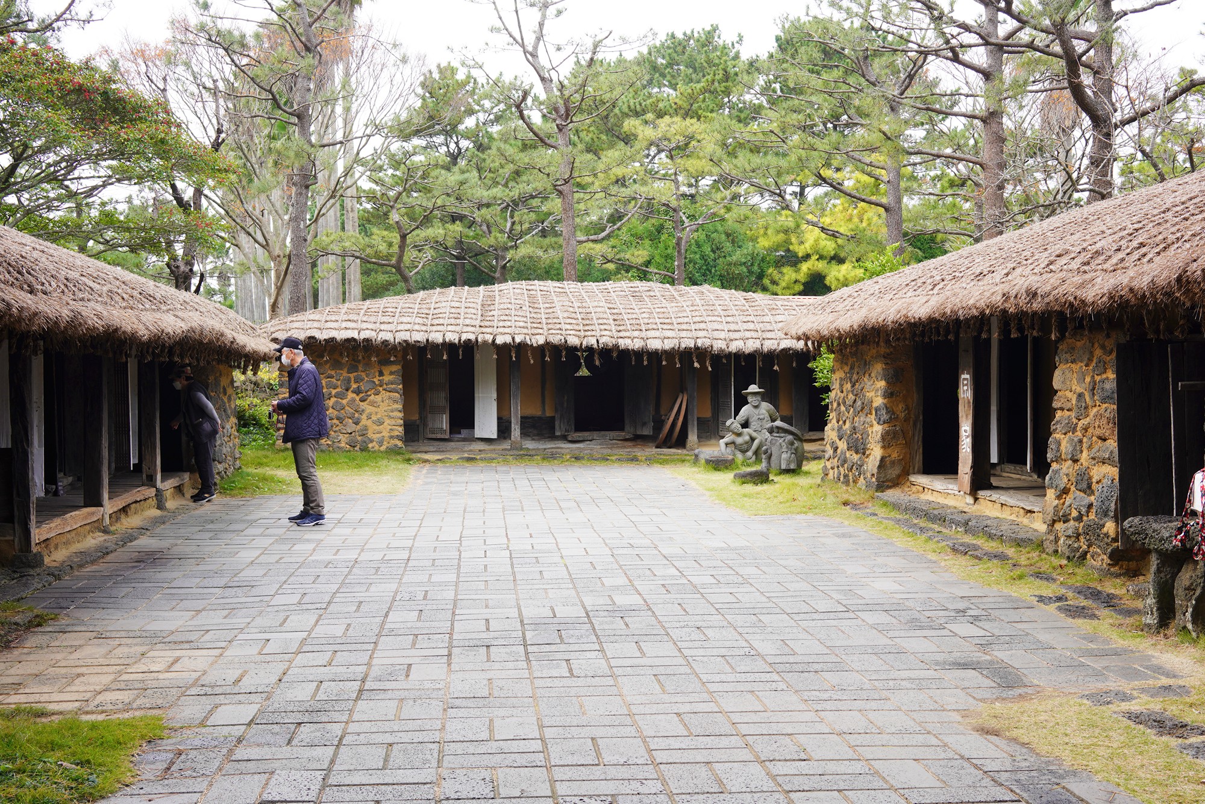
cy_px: 402
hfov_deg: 54.4
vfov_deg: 37.9
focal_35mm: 35
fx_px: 1172
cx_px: 602
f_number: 7.1
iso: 200
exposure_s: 1/100
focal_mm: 35
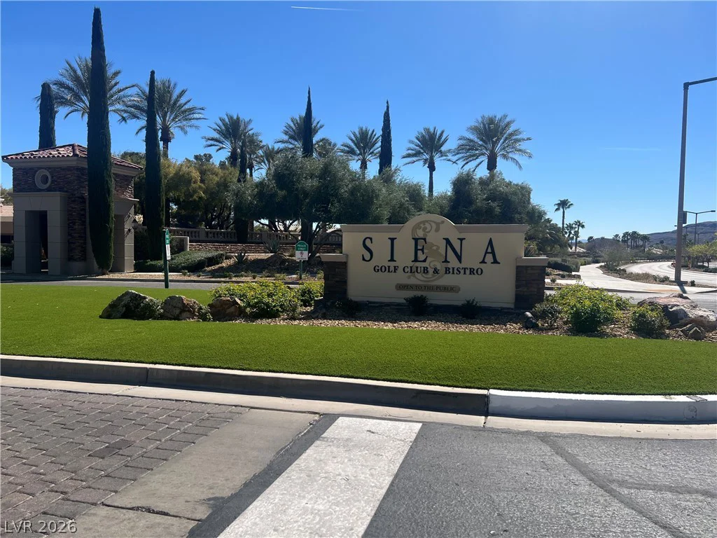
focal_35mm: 26
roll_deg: -0.5
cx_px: 358
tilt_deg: -4.0
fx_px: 539
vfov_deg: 53.1
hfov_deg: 67.3
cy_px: 269
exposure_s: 1/5319
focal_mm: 5.7
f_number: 1.5
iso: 50
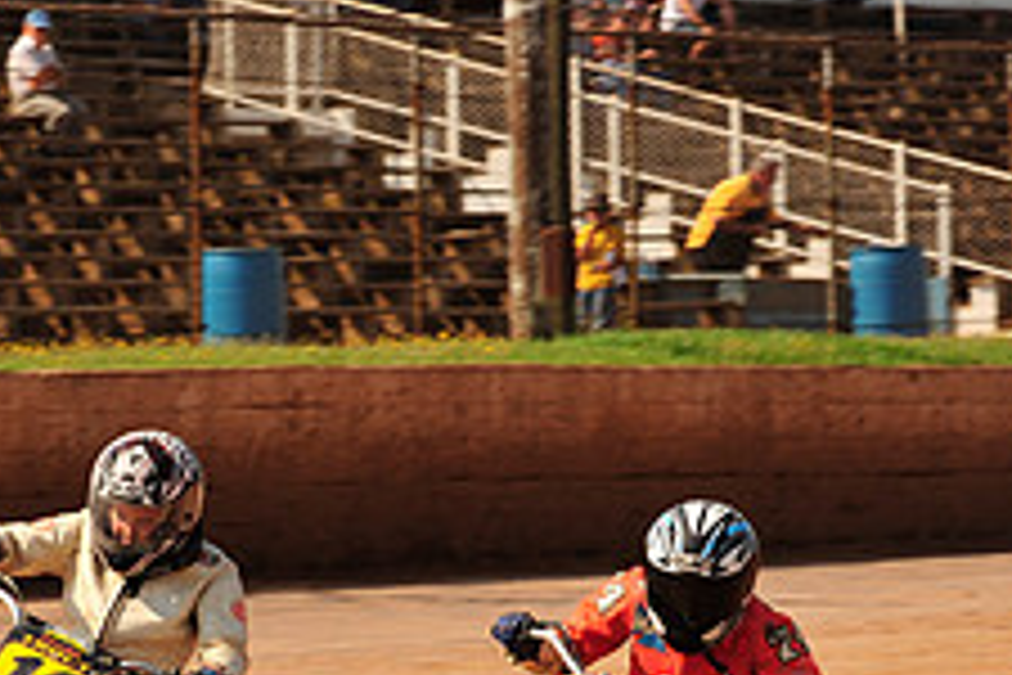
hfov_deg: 5.2
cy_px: 580
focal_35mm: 399
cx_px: 225
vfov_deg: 3.4
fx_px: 11215
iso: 200
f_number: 10
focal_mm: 155
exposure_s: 1/400
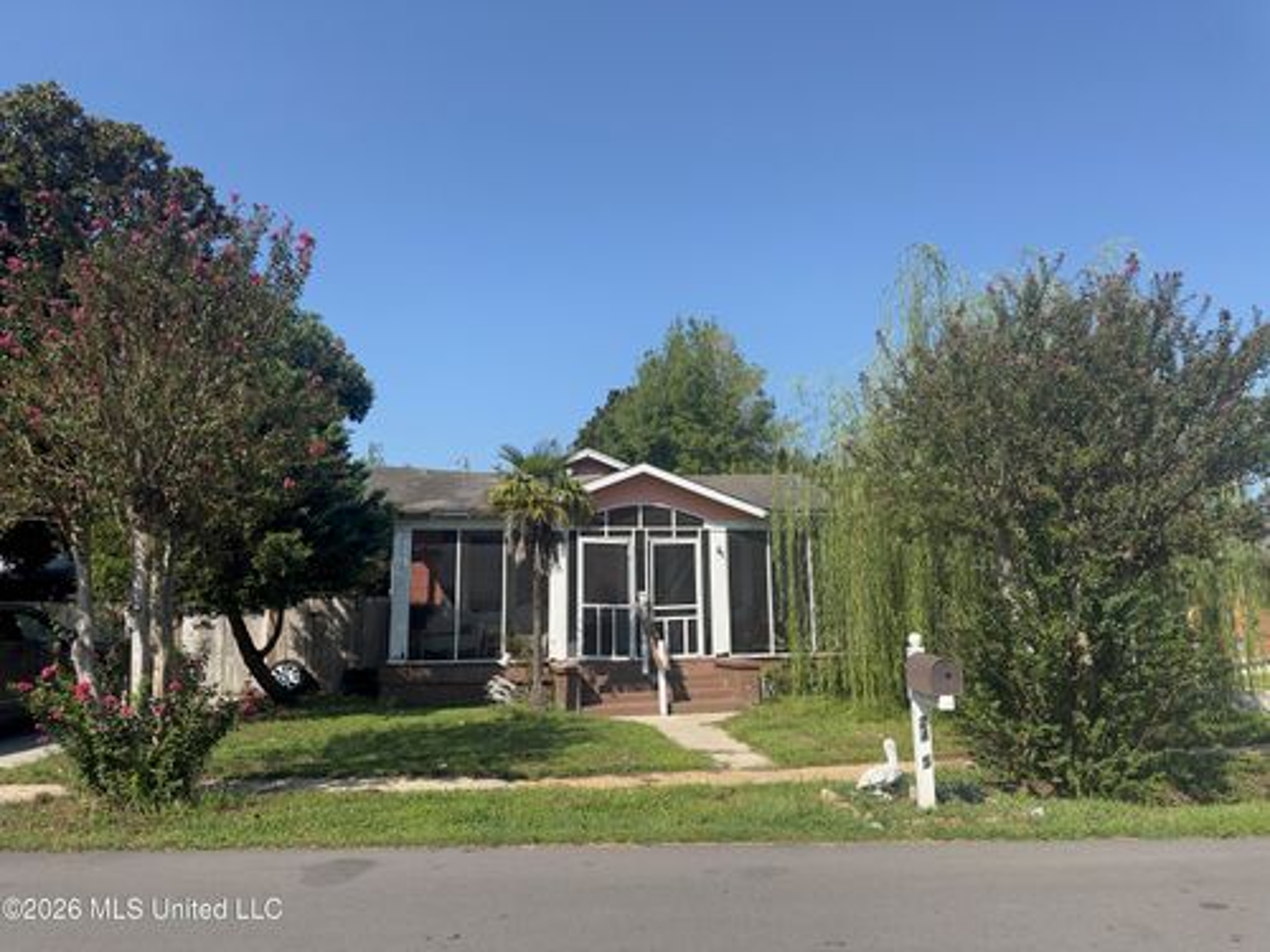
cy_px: 476
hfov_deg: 71.6
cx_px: 635
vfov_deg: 56.8
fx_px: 881
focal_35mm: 24
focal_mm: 6.76
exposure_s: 1/3802
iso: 80
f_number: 1.78
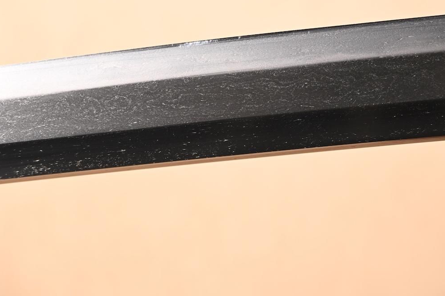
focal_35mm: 163
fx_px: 2010
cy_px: 90
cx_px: 276
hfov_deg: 12.6
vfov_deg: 8.4
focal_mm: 77
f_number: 5.3
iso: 100
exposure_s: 1/2
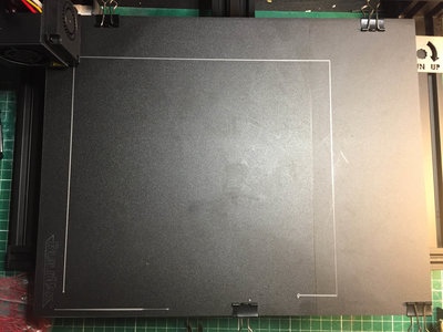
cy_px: 166
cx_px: 222
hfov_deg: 61.7
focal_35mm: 29
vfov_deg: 48.2
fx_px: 371
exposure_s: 1/33
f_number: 2.2
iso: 200
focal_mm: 4.15
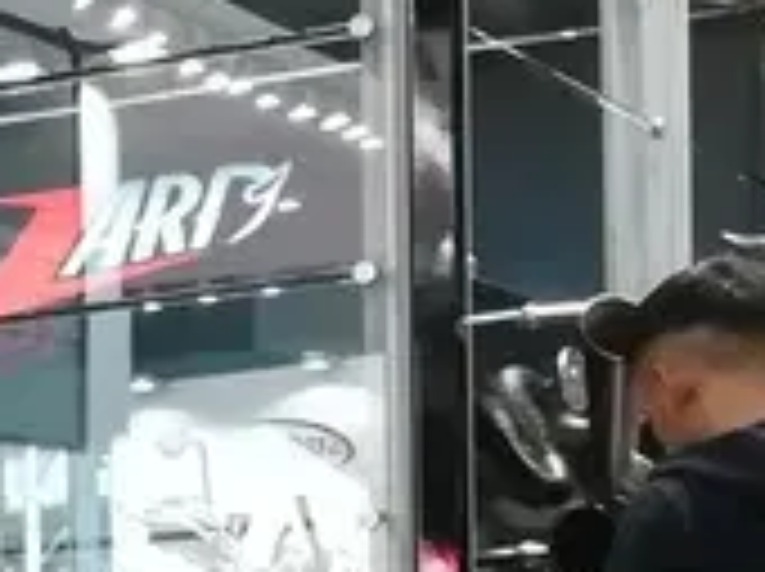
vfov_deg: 7.7
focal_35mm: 184
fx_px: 4061
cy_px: 1117
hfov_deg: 8.9
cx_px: -1494
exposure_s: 1/33.3
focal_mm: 3.81
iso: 250
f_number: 2.2
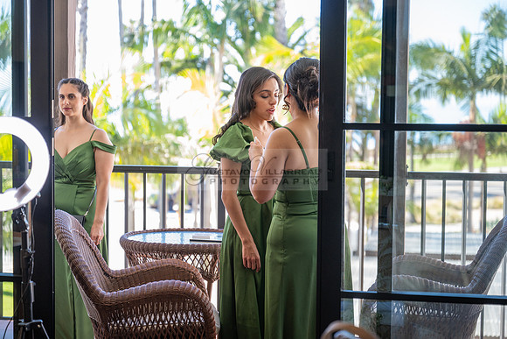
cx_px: 254
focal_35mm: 70
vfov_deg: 19.5
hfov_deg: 28.8
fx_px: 986
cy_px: 170
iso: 500
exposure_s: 1/320
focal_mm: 70
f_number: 2.8
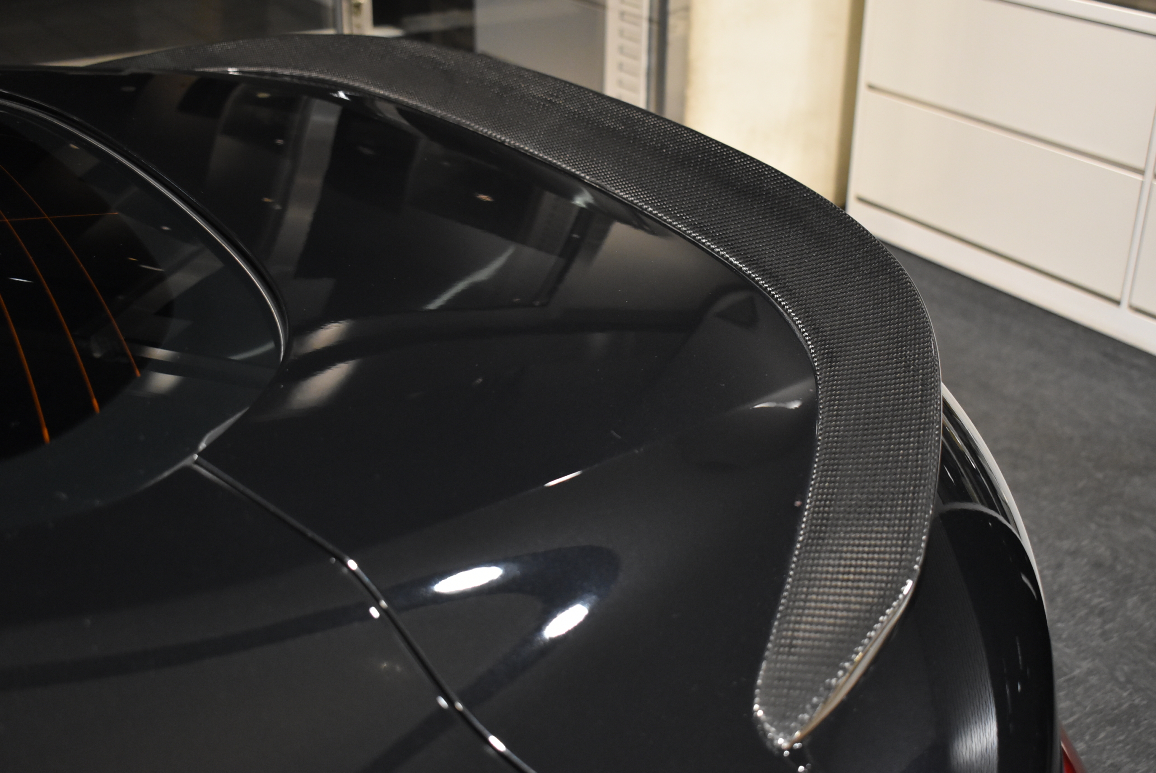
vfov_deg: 30.9
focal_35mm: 44
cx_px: 578
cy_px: 386
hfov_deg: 44.9
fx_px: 1398
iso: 2200
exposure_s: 1/50
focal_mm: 29
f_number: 4.2
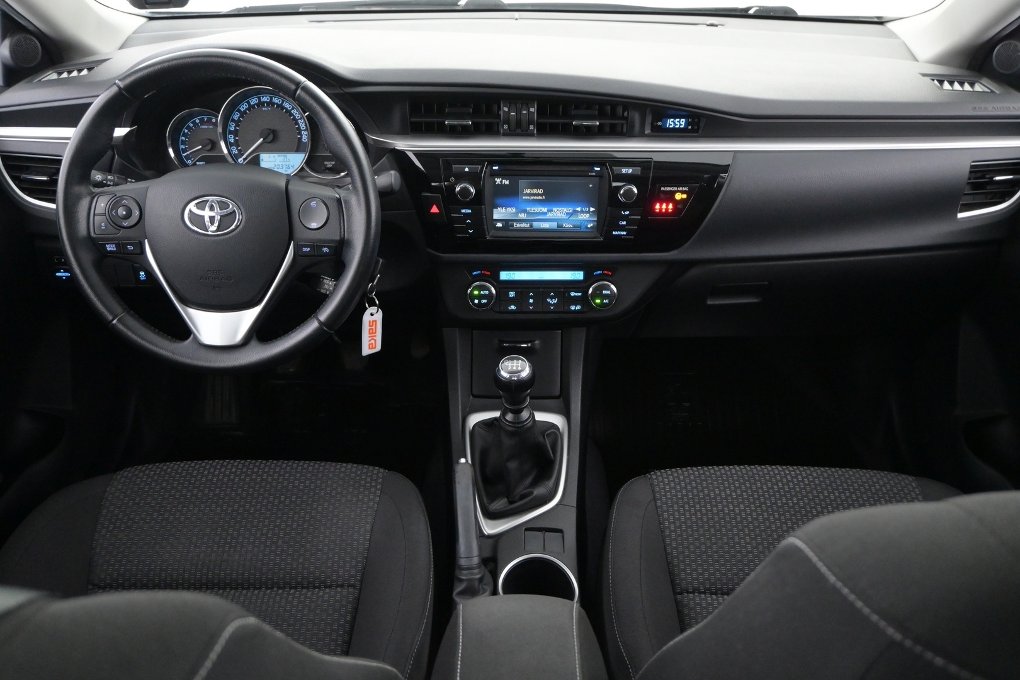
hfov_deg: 60.7
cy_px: 340
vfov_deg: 42.6
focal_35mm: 31
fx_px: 871
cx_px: 510
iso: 3600
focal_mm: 20.5
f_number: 3.8
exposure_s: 1/30
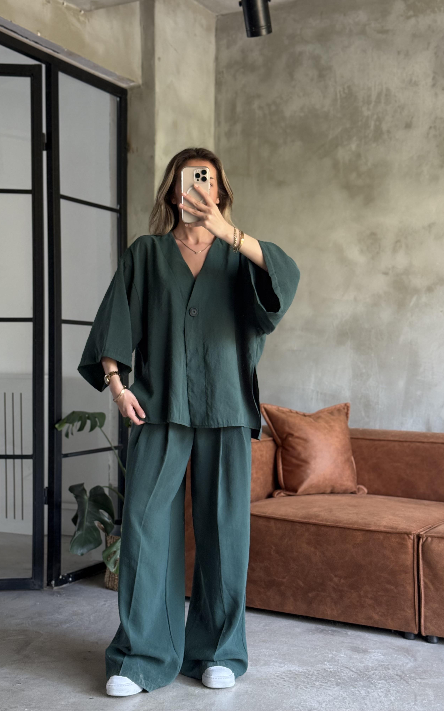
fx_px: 988
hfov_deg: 25.3
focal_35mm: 51
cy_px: 355
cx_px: 184
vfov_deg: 39.6
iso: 200
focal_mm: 6.76
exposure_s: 1/60
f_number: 1.78
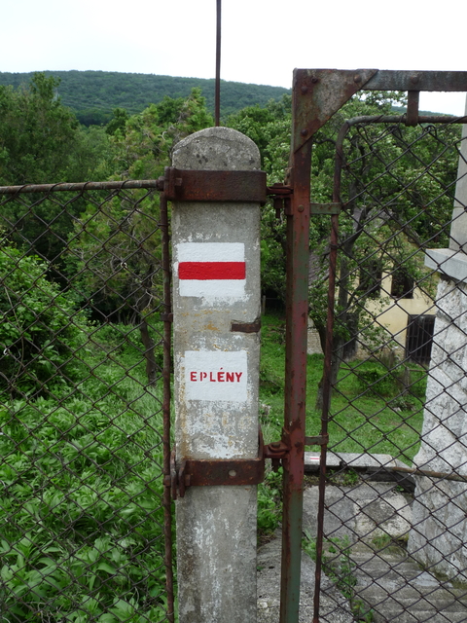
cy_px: 312
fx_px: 486
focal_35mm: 27
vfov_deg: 65.3
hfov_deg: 51.4
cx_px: 234
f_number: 5
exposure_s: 1/200
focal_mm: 4.8
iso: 100
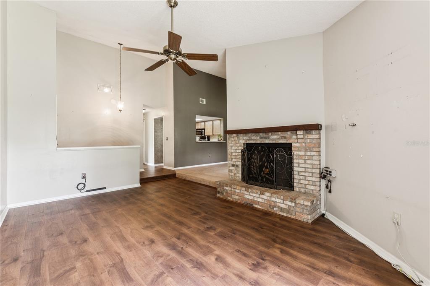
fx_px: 185
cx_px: 215
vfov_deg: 75.5
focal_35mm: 16
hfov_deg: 98.6
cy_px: 143
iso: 800
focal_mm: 15.5
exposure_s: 1/20
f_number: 10
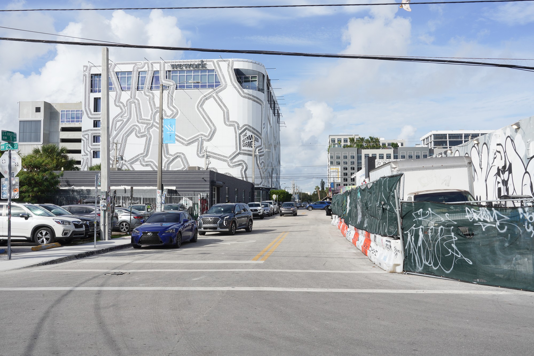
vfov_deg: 40.0
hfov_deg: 57.2
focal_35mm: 33
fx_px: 490
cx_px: 267
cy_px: 178
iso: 200
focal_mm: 33
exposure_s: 1/100
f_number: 22
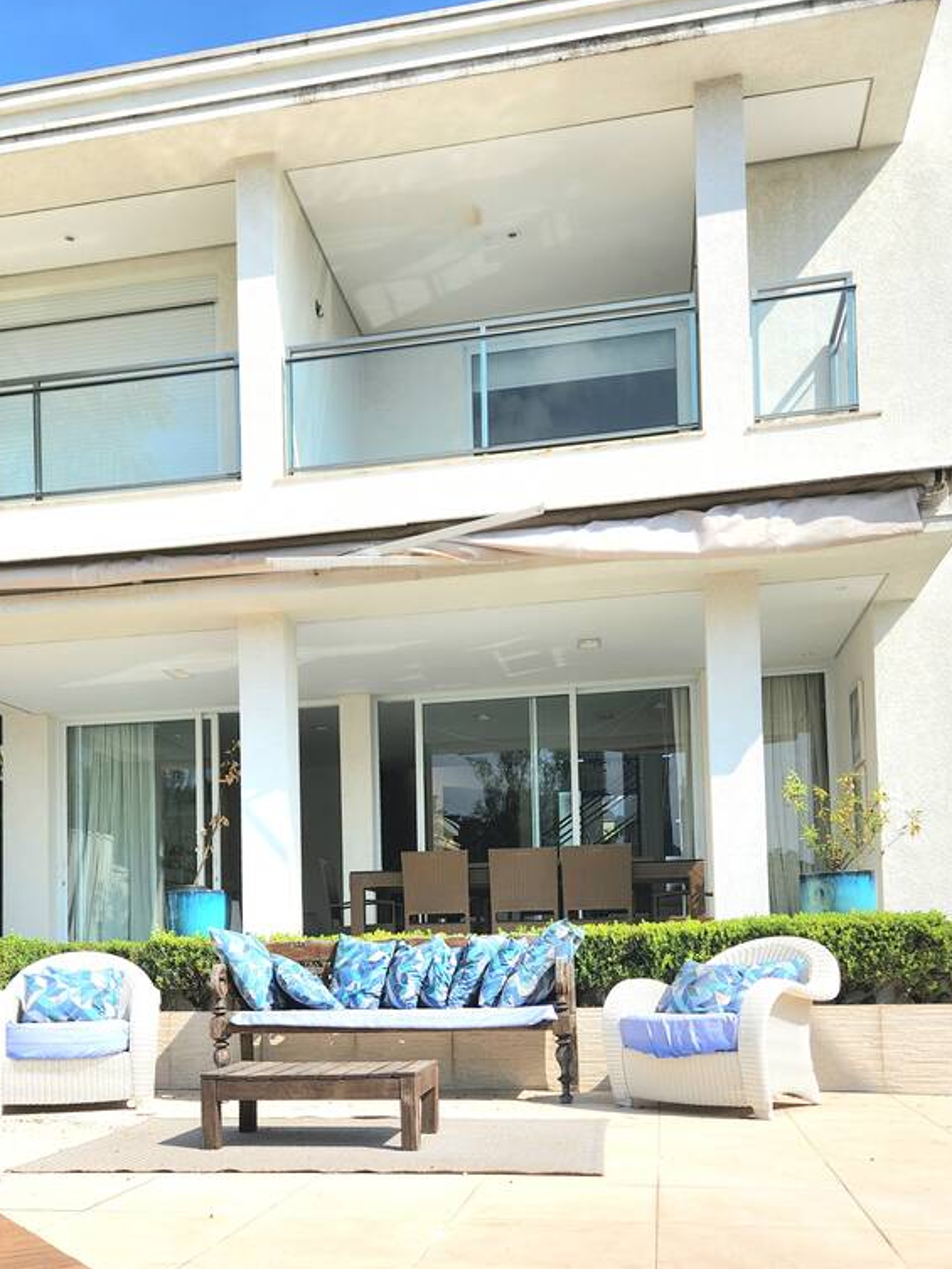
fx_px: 1210
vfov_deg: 53.7
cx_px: 399
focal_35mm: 33
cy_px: 890
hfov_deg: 42.8
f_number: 1.8
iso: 20
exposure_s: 1/2500
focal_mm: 5.4
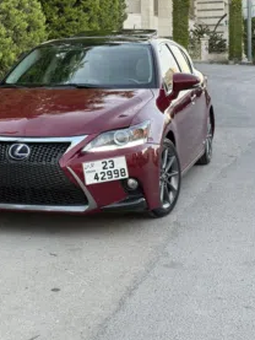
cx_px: 82
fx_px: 736
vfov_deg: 25.8
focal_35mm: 75
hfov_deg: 19.6
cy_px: 104
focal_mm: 5.96
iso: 50
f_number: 1.6
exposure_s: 1/98
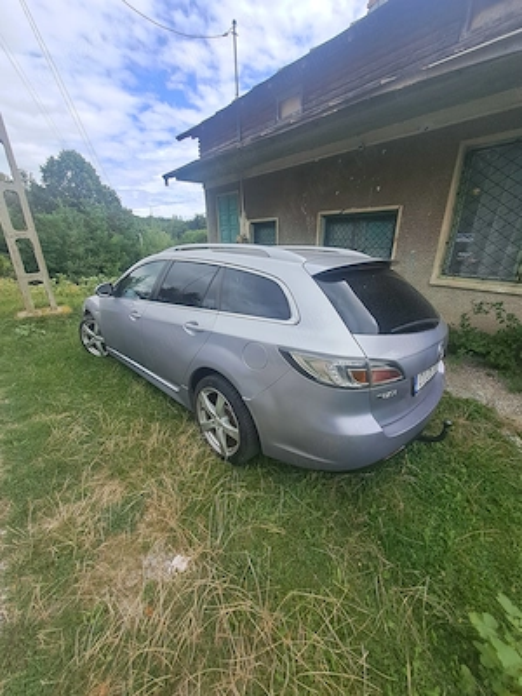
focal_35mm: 13
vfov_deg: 106.2
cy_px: 348
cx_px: 261
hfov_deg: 89.9
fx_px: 261
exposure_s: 1/1202
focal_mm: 1.42
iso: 40
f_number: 2.2
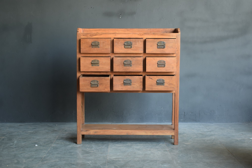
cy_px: 84
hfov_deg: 33.4
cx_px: 126
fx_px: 420
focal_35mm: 60
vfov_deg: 22.6
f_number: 4.8
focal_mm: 40
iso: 720
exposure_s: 1/60
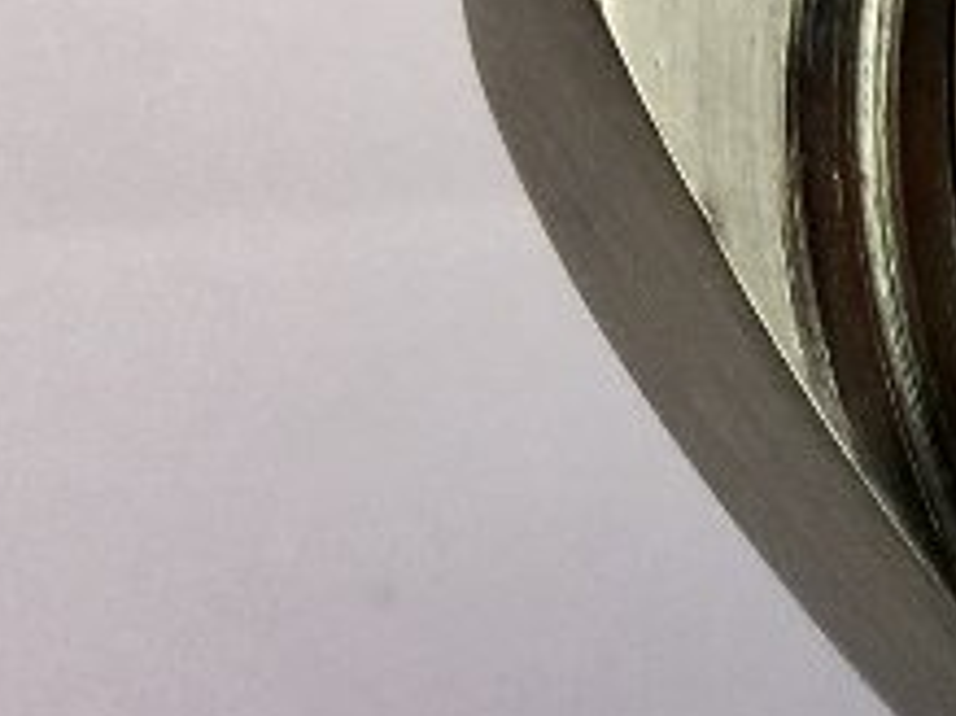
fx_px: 4389
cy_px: 52
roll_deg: -2.6
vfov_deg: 9.3
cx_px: 2340
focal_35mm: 159
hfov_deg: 10.6
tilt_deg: -27.6
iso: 25
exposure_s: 1/206
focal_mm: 4.15
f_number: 2.2
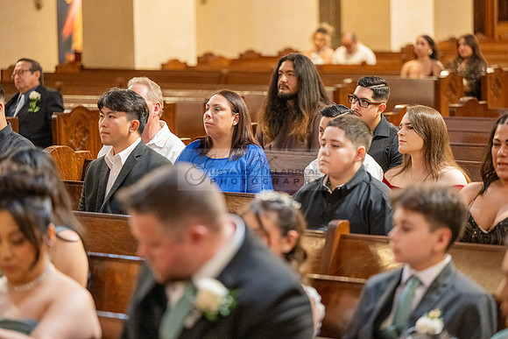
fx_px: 1764
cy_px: 170
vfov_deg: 11.0
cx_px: 254
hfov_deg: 16.4
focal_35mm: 125
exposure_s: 1/100
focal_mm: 125
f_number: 2.8
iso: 2000
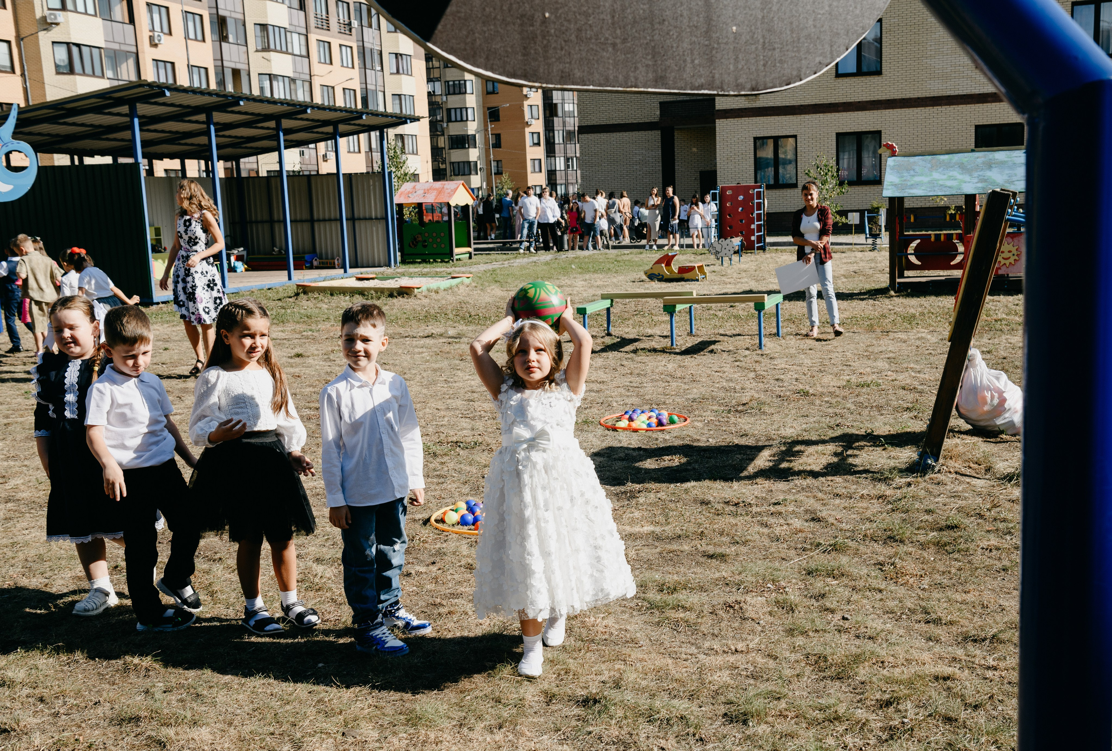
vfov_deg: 32.9
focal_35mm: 41
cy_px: 412
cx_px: 618
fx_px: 1271
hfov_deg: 47.2
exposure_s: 1/400
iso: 160
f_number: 8
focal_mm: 36
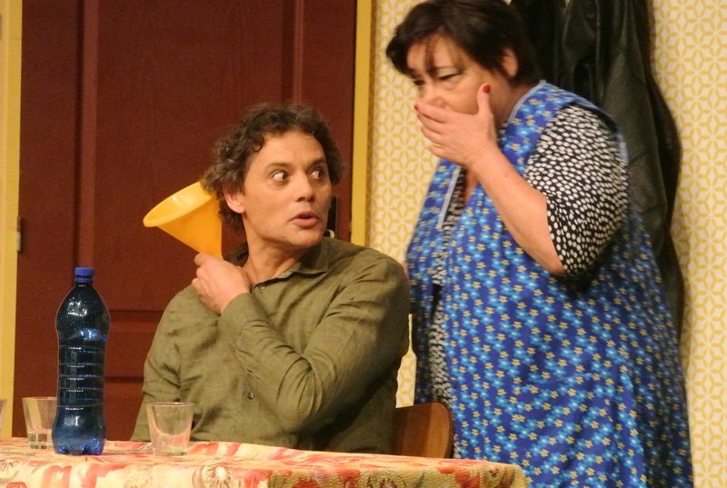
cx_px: 364
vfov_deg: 5.7
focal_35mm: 242
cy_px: 244
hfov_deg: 8.5
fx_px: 4897
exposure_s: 1/60
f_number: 9
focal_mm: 89.9
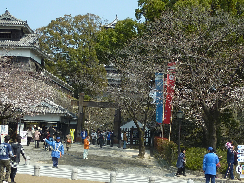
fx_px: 444
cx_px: 122
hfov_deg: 30.7
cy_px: 92
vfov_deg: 23.3
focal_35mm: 63
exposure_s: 1/500
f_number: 4
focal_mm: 5.7
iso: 80
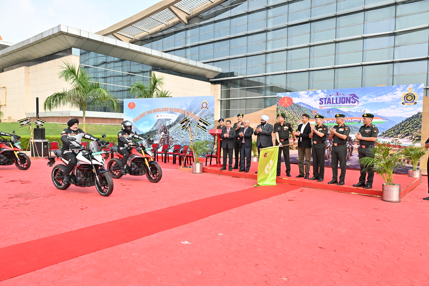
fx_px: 316
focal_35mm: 26
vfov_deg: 48.7
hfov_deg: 68.4
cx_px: 214
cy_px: 143
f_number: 11
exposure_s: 1/160
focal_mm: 26.5
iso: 320
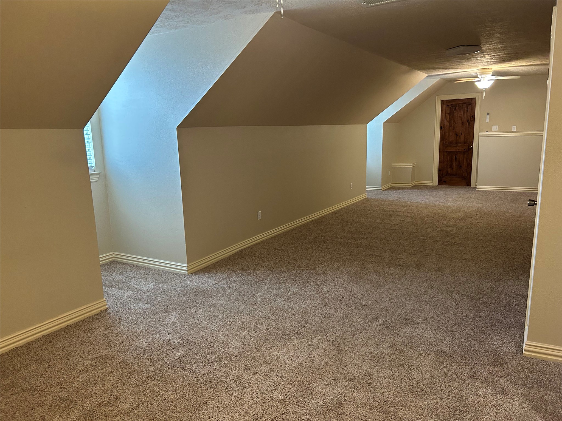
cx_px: 281
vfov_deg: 53.1
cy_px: 210
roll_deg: +1.9
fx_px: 422
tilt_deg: -11.3
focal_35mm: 26
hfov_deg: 67.3
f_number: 1.5
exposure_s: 1/60
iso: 400
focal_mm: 5.7
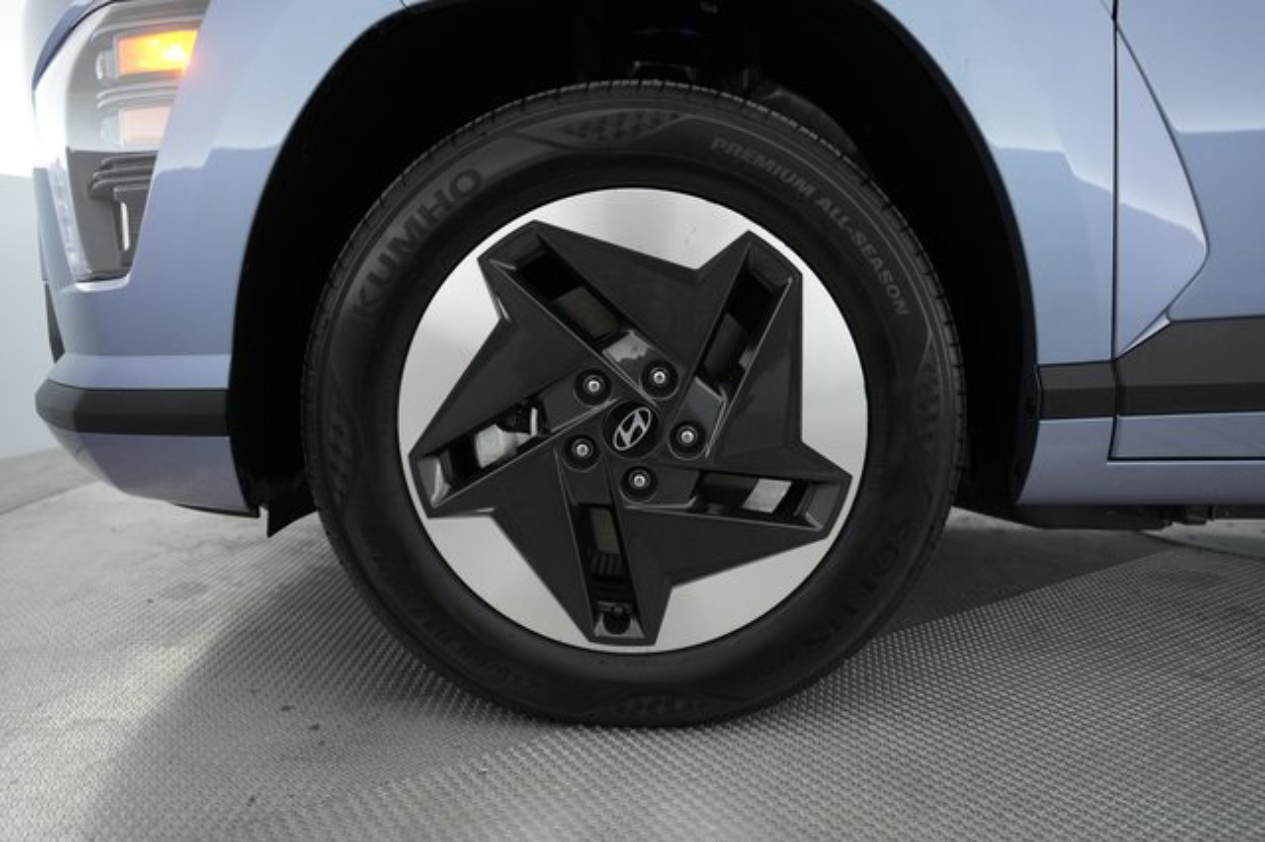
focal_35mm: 26
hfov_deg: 69.4
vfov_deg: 49.5
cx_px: 632
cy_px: 421
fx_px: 913
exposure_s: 1/160
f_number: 2.8
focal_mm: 26
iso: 2500
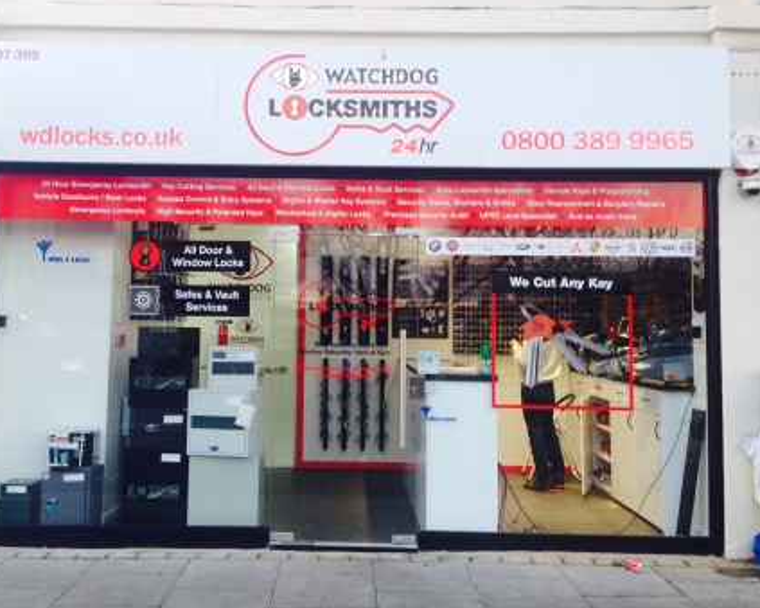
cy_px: 264
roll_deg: -1.3
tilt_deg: +4.2
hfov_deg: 46.8
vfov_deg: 38.1
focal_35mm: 39
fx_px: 877
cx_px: 334
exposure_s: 1/20
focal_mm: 4.12
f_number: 2.4
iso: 50
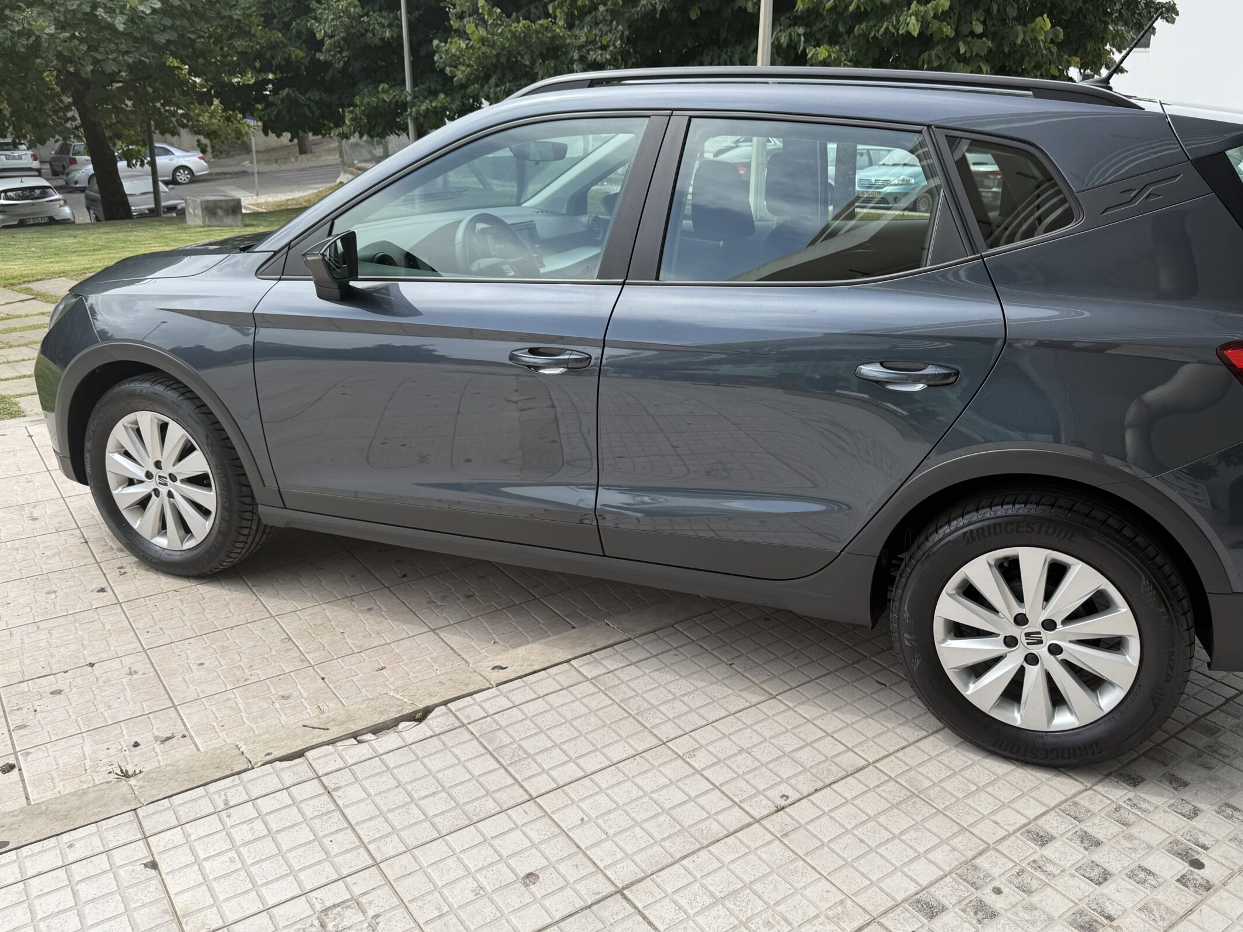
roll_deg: -2.0
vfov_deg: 48.2
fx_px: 1041
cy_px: 422
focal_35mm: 29
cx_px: 731
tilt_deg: -16.9
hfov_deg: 61.3
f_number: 1.78
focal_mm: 6.76
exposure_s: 1/1689
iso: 80
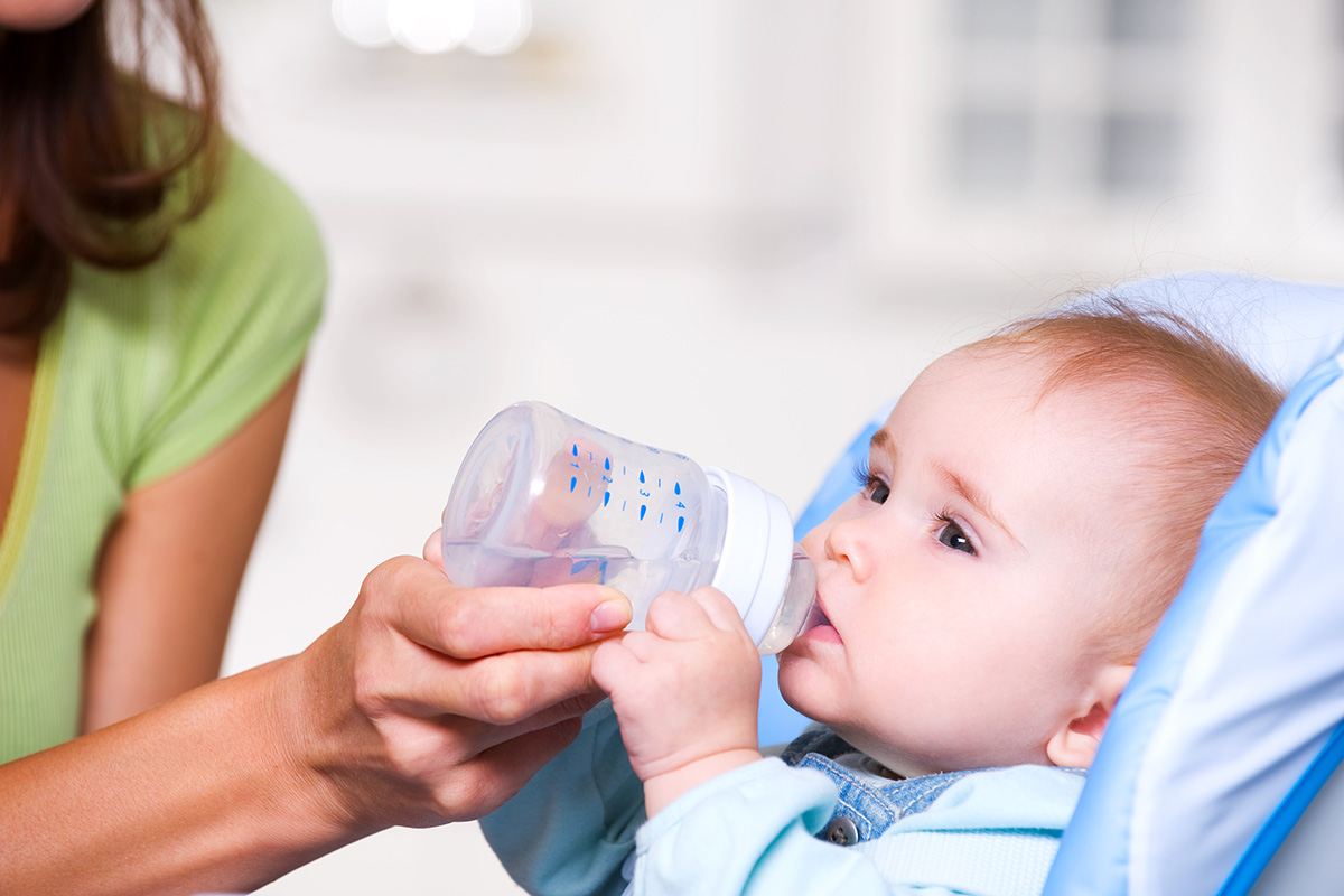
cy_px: 448
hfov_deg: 12.8
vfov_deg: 8.6
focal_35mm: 160
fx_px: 5973
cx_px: 672
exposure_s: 1/200
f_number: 5.6
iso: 200
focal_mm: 160
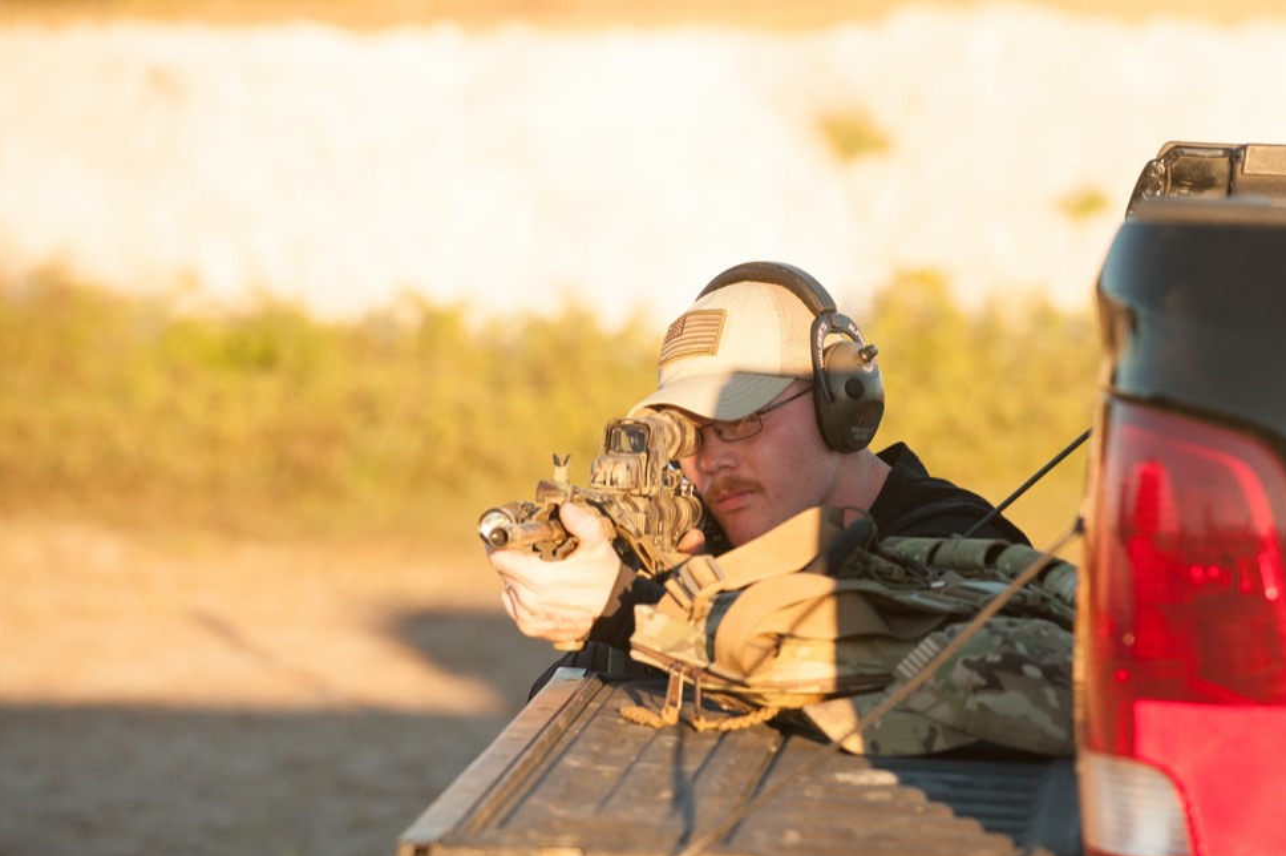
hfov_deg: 8.3
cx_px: 793
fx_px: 8853
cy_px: 518
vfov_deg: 5.5
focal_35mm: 248
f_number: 5.6
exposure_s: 1/1600
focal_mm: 200
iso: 2000
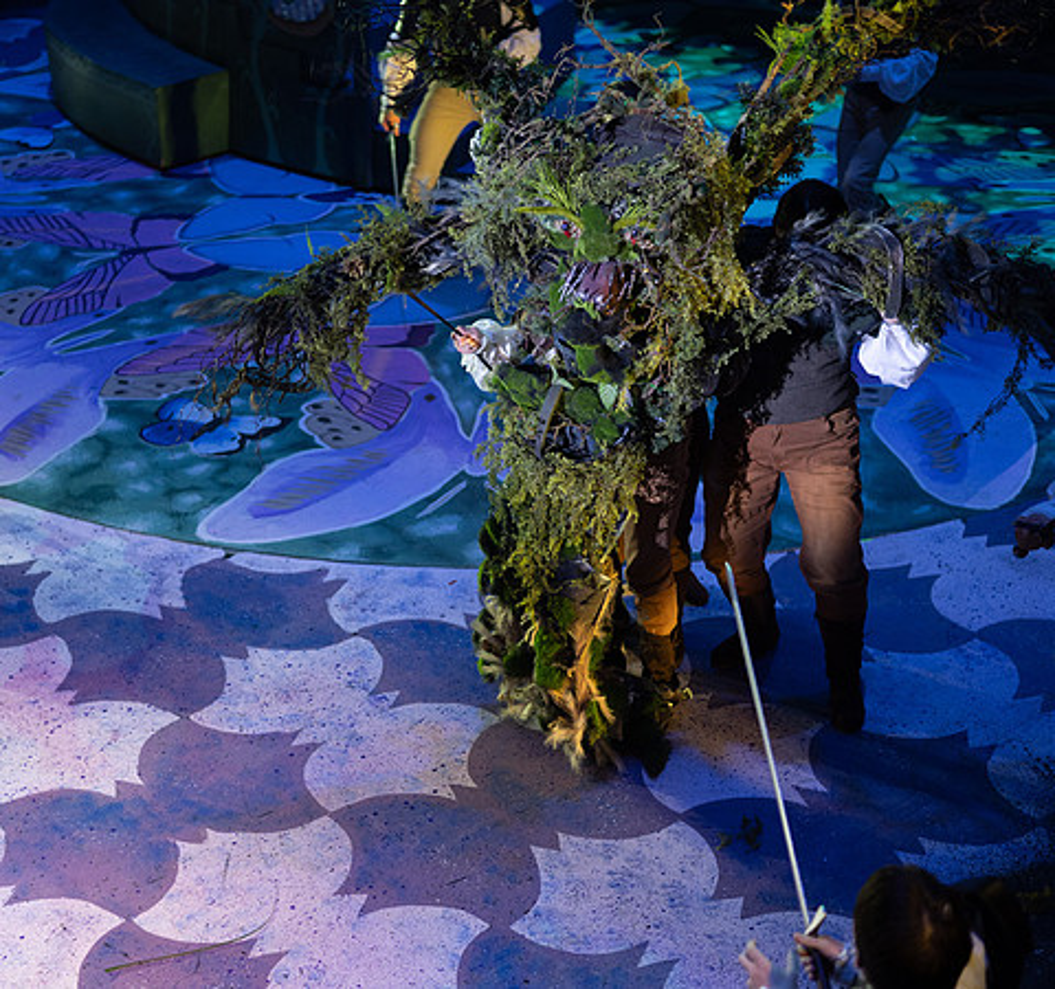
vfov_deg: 27.0
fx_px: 2061
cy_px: 494
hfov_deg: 28.6
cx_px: 385
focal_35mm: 62
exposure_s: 1/320
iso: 640
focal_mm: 50
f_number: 1.8
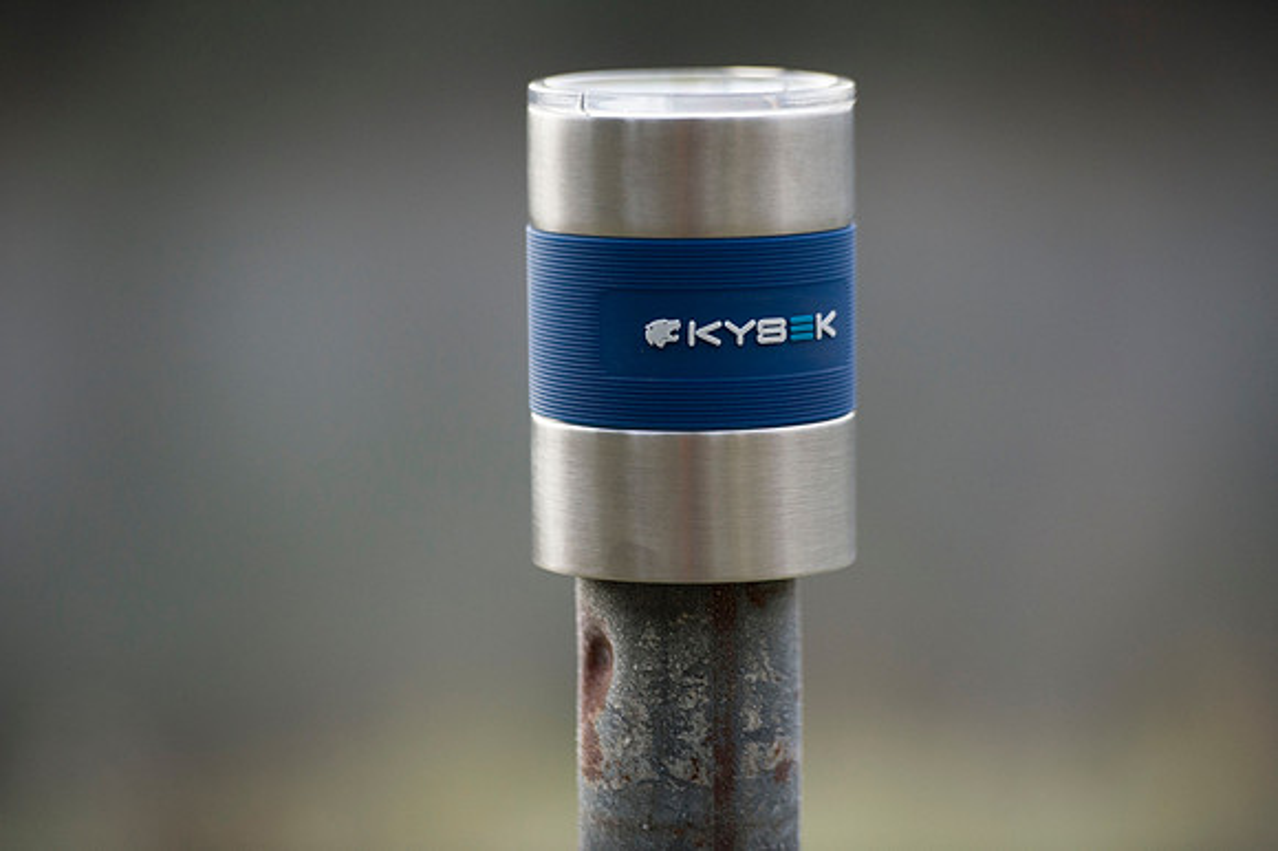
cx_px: 639
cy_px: 426
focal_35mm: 200
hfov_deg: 10.3
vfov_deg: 6.9
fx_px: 7096
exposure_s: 1/60
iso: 2500
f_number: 2.8
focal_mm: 200
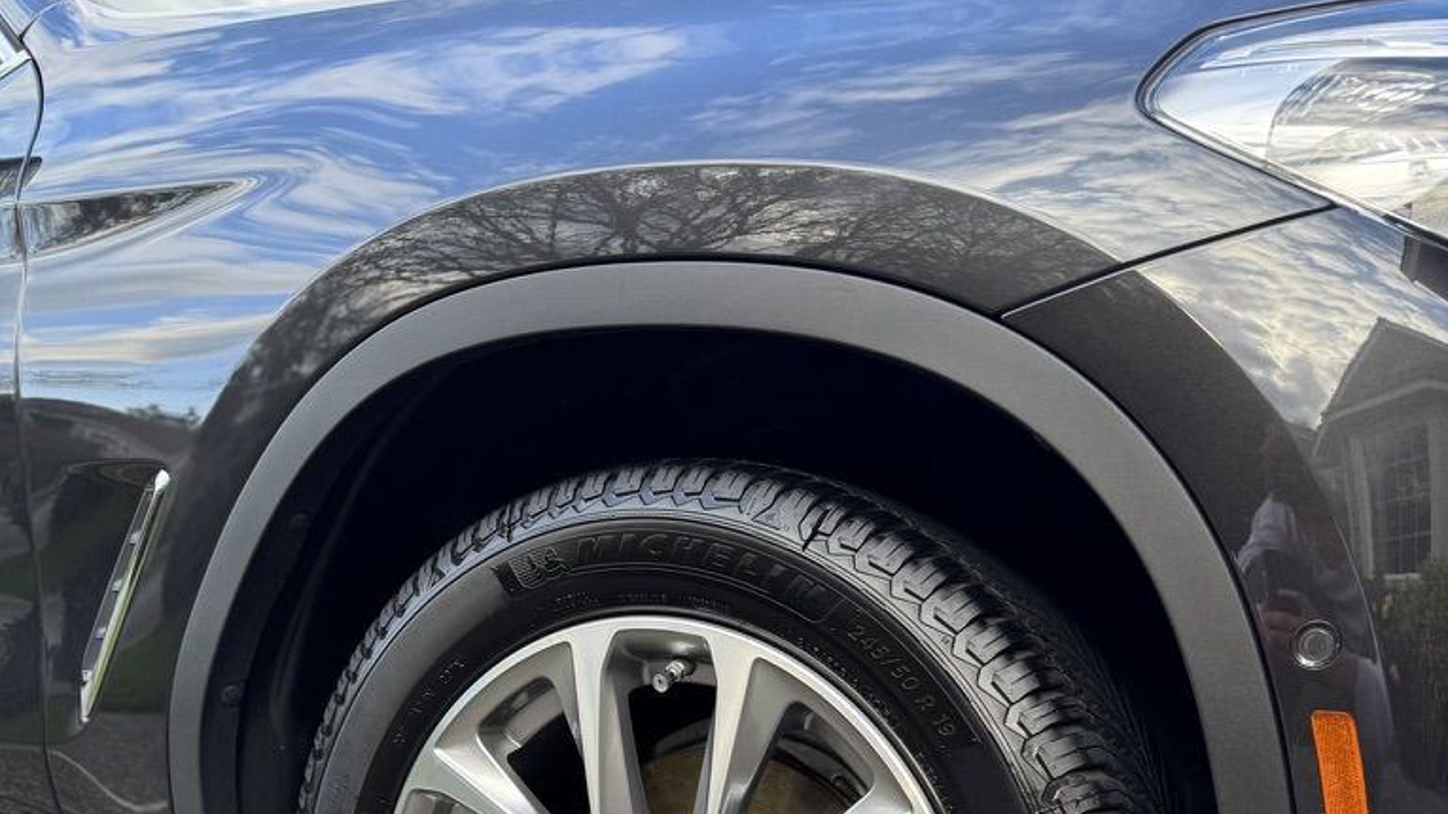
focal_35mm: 35
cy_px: 941
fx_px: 1344
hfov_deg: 56.6
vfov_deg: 29.6
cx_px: 725
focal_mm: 6.76
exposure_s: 1/209
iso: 64
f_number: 1.78
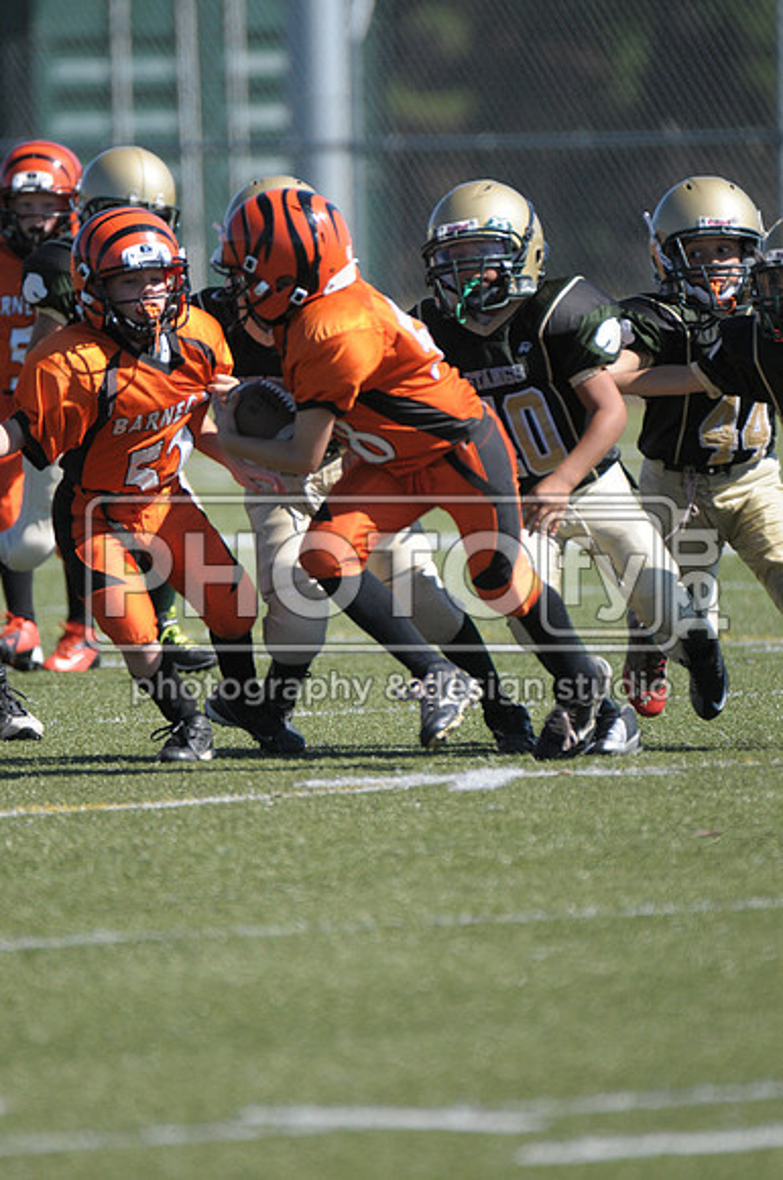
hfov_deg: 2.3
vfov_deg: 3.4
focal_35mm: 600
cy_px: 590
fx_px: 19632
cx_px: 392
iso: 640
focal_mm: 400
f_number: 4
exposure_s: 1/3200
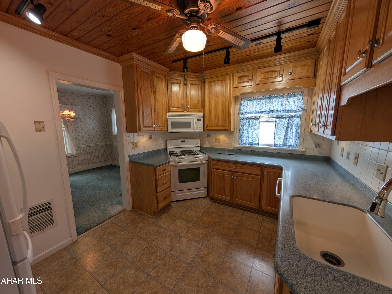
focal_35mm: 12
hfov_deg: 110.5
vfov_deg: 94.5
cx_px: 196
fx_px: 136
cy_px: 147
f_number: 1.7
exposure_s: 1/204
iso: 72
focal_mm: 2.02
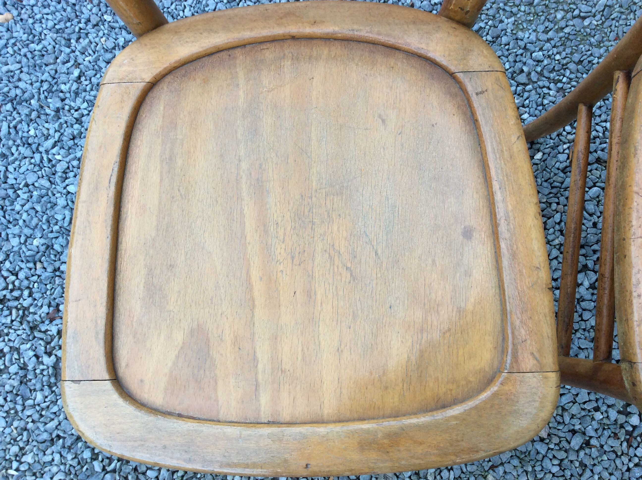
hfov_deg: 56.9
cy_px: 240
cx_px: 321
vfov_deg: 44.1
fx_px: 593
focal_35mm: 32
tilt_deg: -82.3
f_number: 2.4
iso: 50
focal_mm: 3.3
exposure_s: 1/100
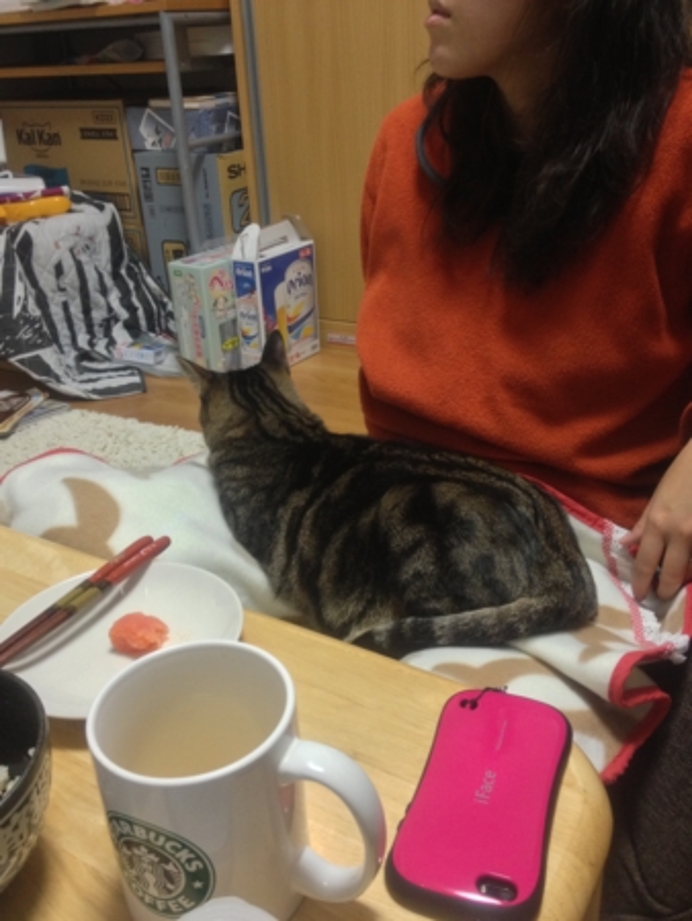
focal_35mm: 35
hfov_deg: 40.7
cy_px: 460
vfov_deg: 52.6
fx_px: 932
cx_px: 346
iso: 250
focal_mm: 4.28
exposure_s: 1/20
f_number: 2.4
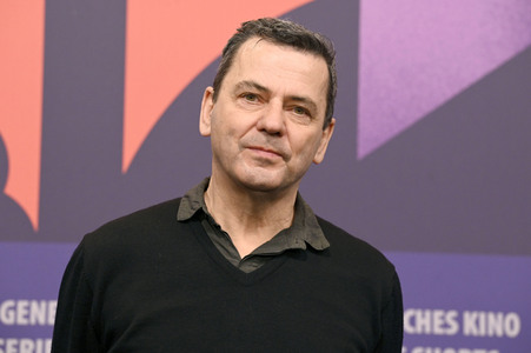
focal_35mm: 145
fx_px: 2137
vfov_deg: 9.4
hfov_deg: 14.2
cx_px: 266
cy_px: 176
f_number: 5.6
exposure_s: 1/400
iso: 4000
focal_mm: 145
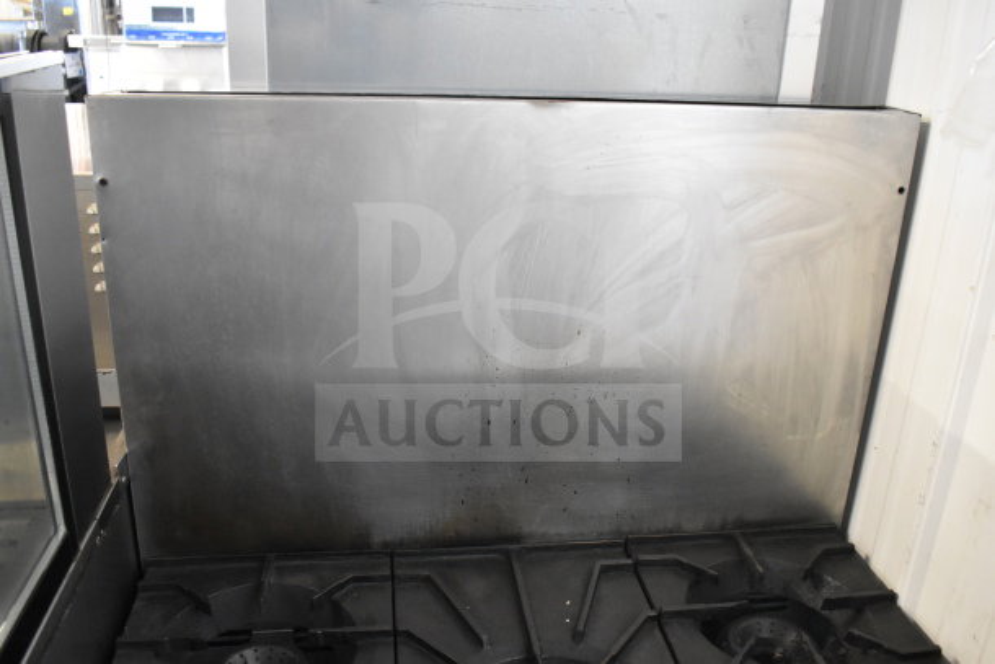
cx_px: 498
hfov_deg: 59.5
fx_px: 871
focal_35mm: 32
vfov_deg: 41.7
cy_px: 332
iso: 4000
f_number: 3.8
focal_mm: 21
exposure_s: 1/30
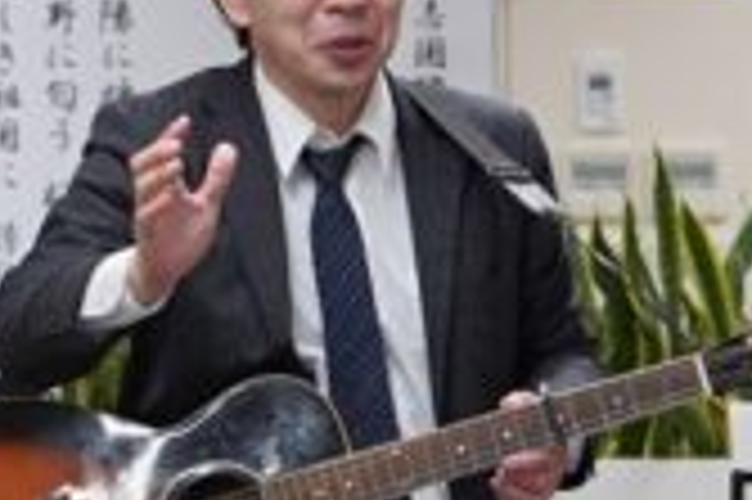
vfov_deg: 4.3
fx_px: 6720
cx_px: 842
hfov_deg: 6.4
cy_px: 155
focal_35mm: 322
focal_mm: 70
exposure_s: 1/160
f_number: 4
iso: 640
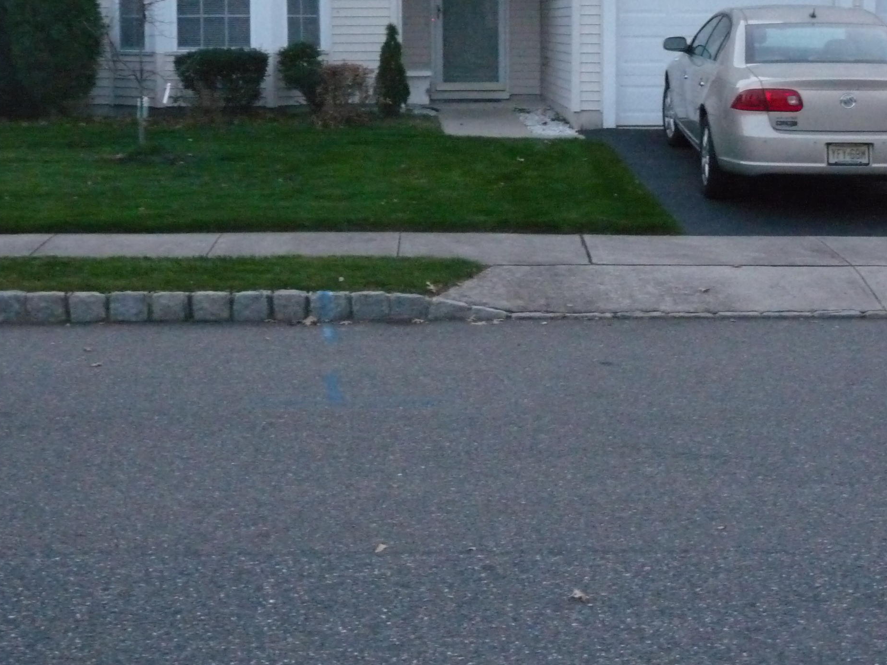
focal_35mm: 63
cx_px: 573
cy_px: 140
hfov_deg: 30.5
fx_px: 1614
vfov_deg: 23.0
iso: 800
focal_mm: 6.9
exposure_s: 1/50
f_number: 3
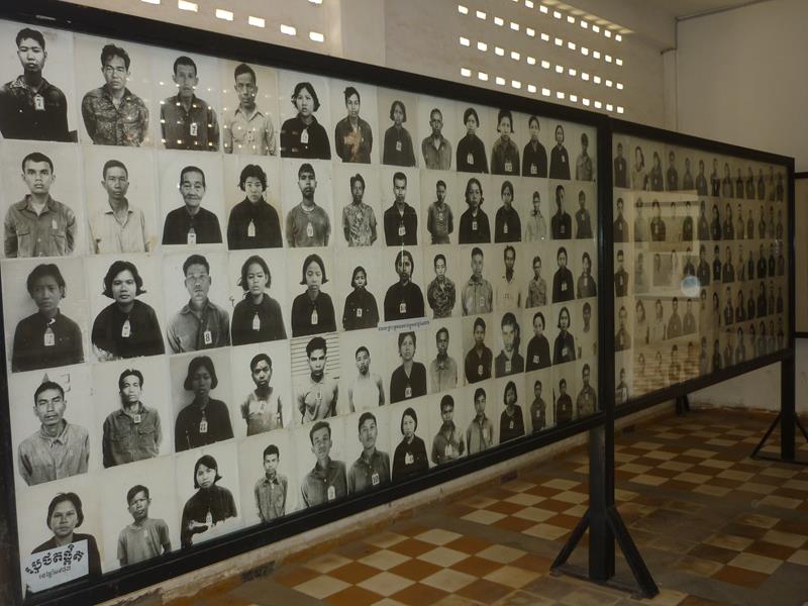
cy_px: 303
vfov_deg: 42.9
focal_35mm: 33
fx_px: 770
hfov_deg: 55.4
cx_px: 404
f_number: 2.8
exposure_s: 1/30
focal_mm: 5.5
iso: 100
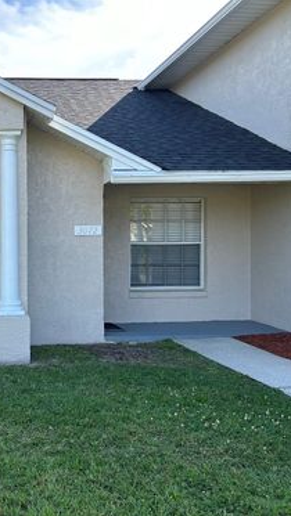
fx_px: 521
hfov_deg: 29.2
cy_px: 258
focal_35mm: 38
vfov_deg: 52.8
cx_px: 0
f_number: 1.5
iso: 50
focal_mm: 5.7
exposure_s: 1/1000
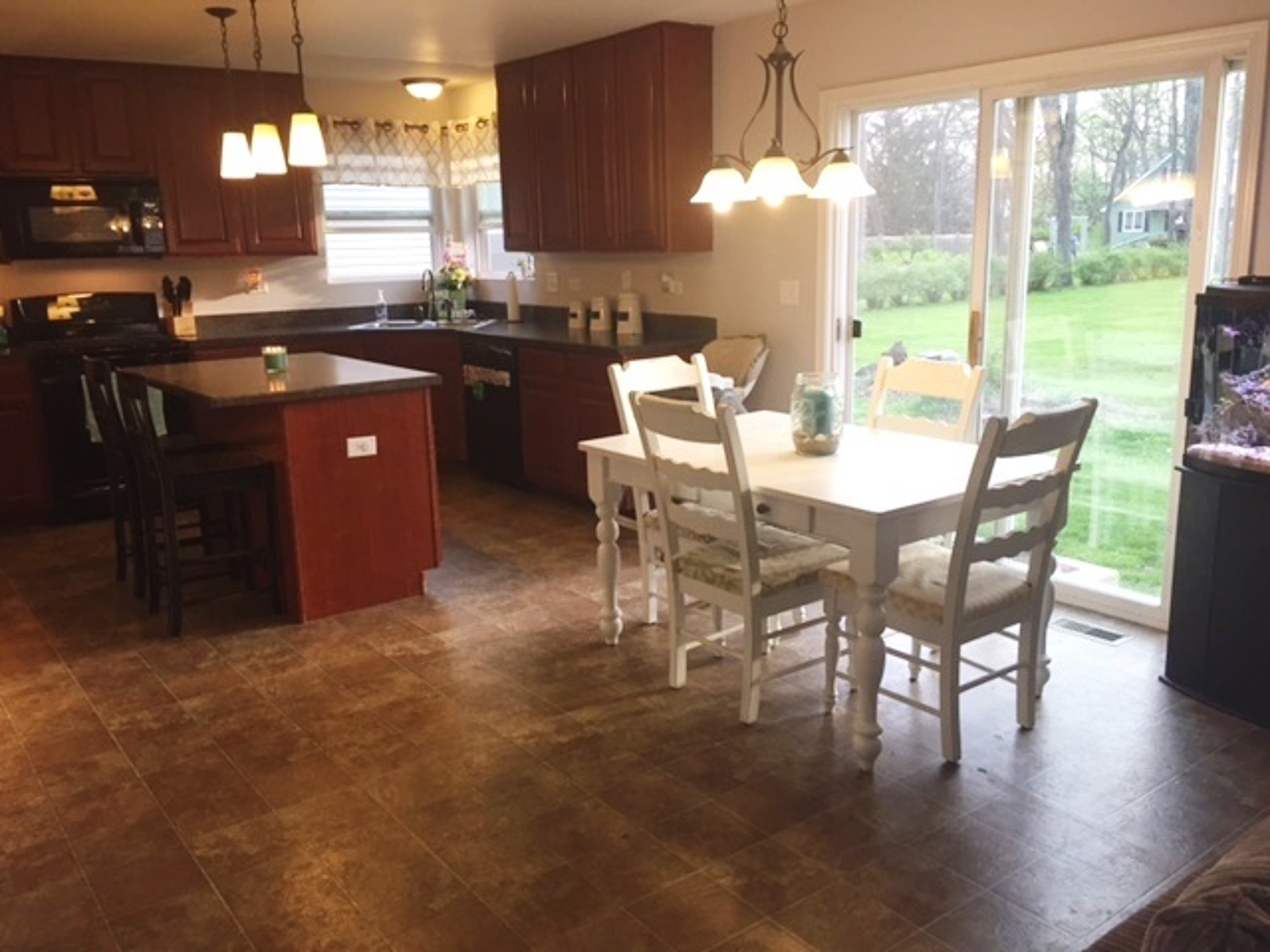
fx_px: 1064
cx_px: 635
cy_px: 476
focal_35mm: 29
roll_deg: +1.7
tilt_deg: -12.5
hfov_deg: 61.7
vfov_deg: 48.2
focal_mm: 4.15
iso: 50
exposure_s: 1/30
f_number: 2.2
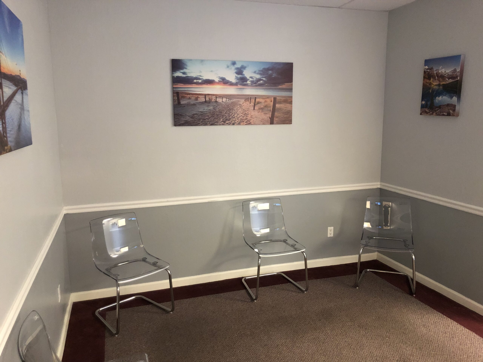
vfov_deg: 49.7
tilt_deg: -9.9
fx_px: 391
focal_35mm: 28
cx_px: 242
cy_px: 181
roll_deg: +0.3
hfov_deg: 63.4
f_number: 1.8
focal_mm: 3.99
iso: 100
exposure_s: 1/5
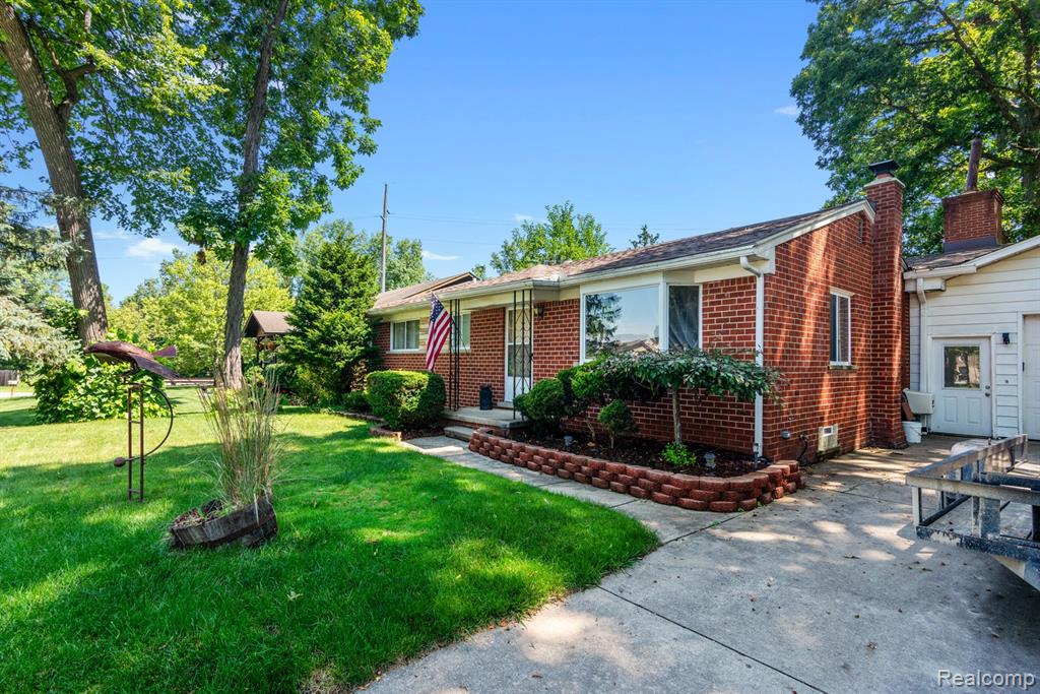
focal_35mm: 17
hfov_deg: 93.3
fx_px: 491
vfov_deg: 70.5
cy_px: 347
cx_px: 520
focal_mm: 17
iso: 400
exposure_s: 1/125
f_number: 9
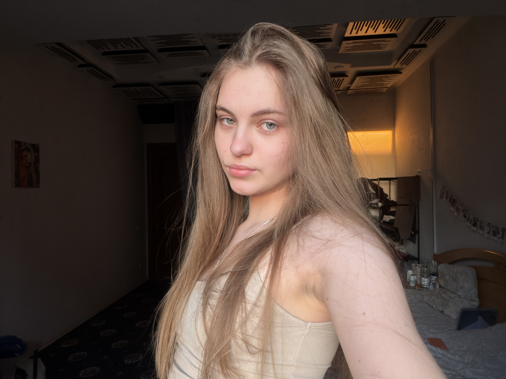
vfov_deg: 58.9
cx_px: 253
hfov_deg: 73.9
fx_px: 336
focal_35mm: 23
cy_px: 190
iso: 100
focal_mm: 2.71
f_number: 1.9
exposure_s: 1/60
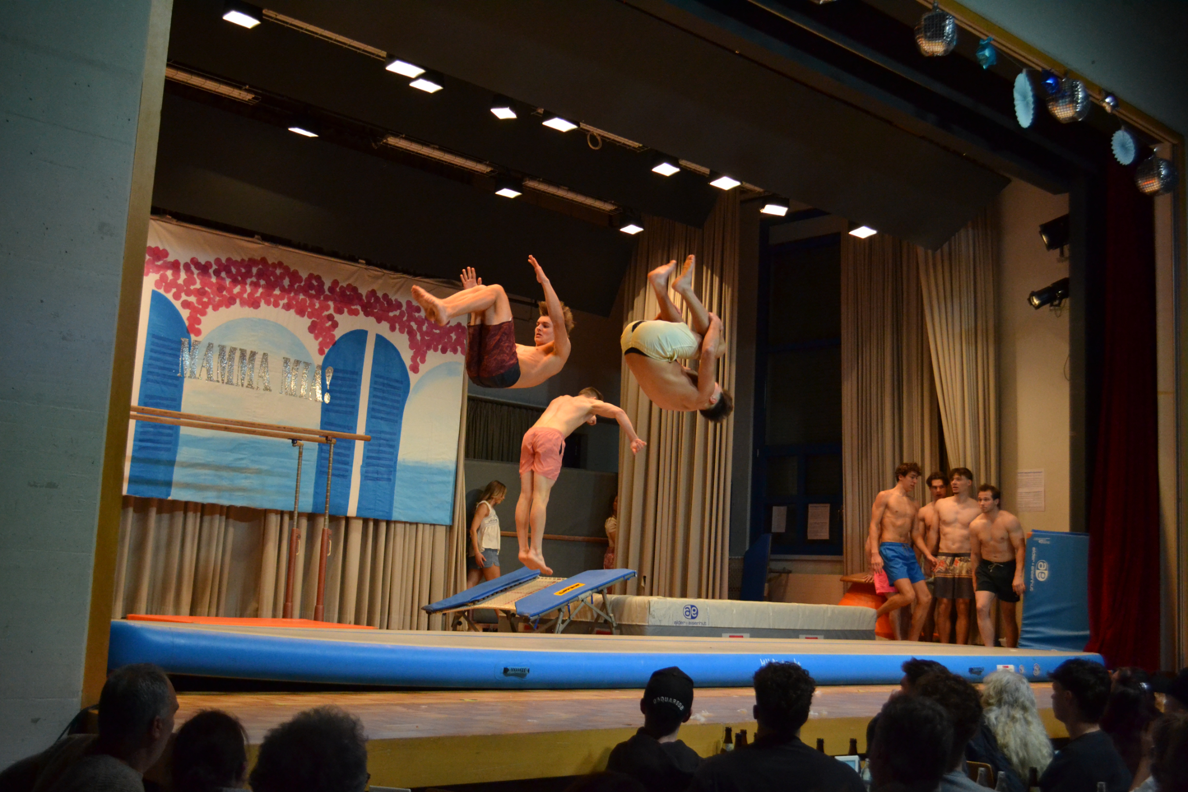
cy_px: 396
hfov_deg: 49.6
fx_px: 1287
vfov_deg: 34.2
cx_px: 594
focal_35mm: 39
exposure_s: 1/500
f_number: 4.2
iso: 2000
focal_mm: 26
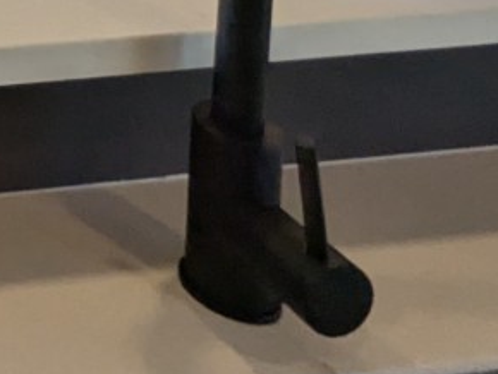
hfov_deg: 16.7
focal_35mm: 77
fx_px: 1109
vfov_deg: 13.9
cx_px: -569
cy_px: -504
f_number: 2.2
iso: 40
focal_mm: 2.35
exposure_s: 1/164
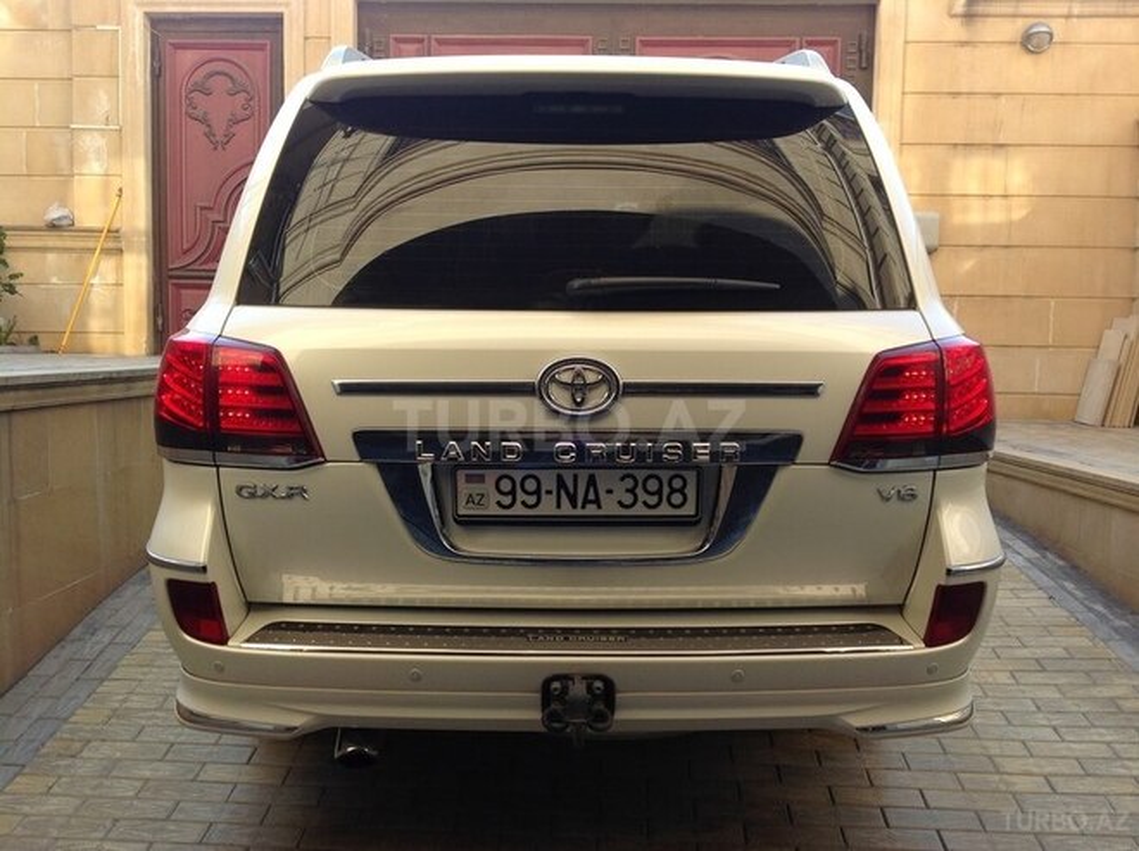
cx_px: 570
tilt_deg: -3.9
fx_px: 1150
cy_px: 426
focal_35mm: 35
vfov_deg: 40.6
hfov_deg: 52.7
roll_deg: -1.2
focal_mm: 4.28
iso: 50
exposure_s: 1/227
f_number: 2.4
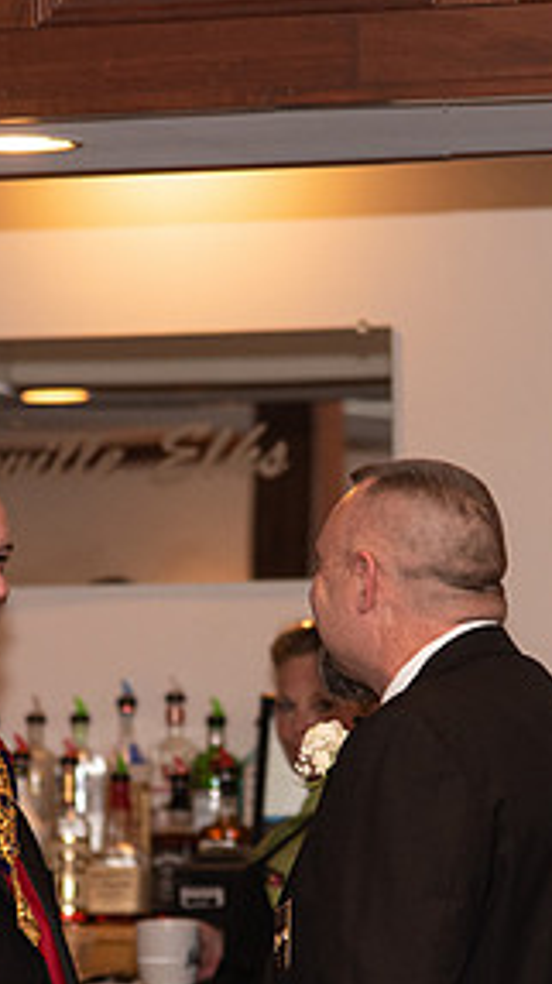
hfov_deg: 4.8
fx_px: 6623
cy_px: 612
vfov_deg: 8.5
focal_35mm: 254
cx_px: 254
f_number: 4
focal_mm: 120
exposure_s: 1/200
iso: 800
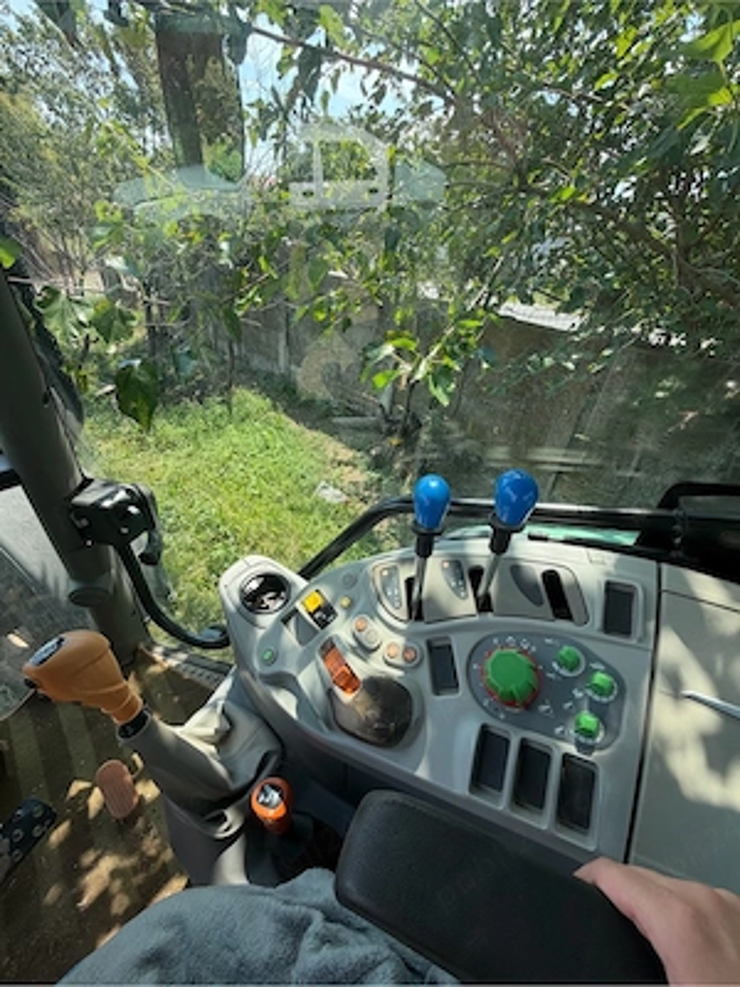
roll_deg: -5.6
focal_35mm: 14
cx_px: 370
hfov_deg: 85.7
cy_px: 494
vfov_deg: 102.1
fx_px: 399
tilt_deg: -33.8
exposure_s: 1/229
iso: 40
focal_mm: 2.22
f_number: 2.2
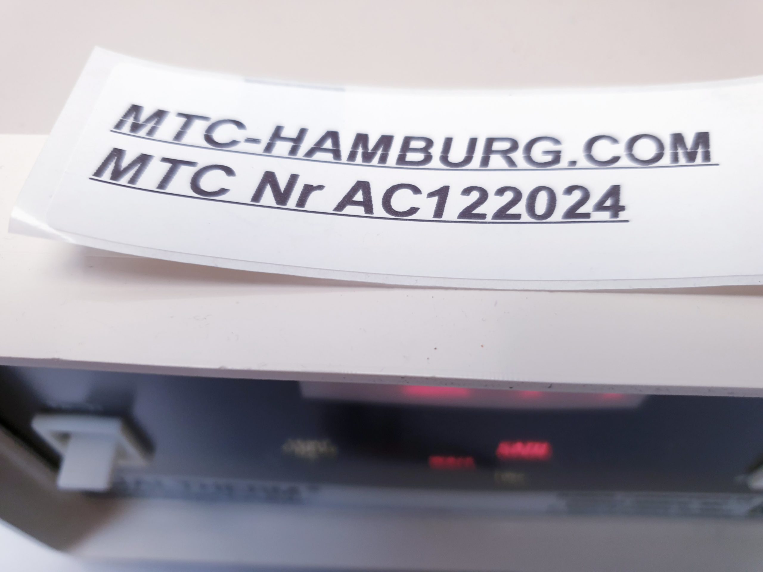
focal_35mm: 26
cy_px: 286
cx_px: 382
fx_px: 573
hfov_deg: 67.3
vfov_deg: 53.1
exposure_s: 1/100
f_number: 1.5
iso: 50
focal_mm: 4.3
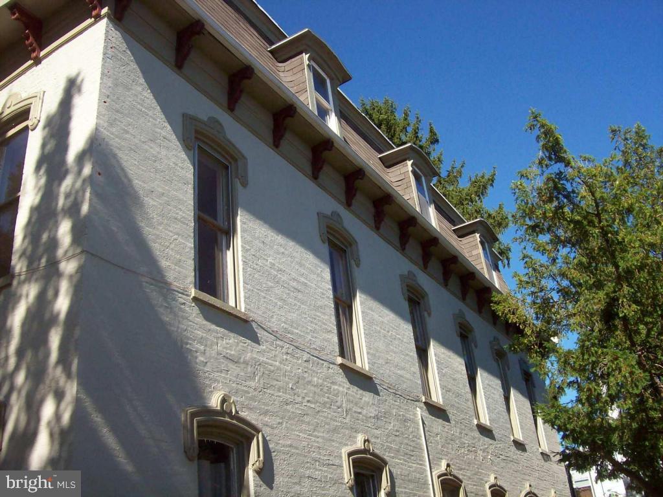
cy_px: 248
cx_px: 332
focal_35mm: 36
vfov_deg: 39.7
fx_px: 690
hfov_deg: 51.4
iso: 80
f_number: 4.8
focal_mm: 6
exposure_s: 1/408
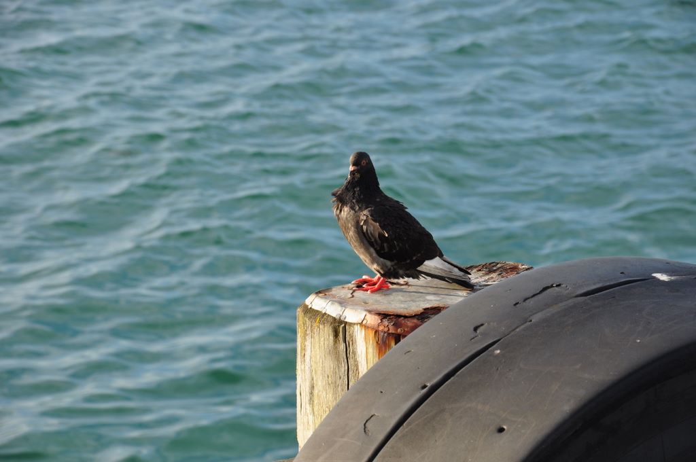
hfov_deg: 13.1
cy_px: 231
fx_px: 3041
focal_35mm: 158
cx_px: 348
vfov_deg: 8.7
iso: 200
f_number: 9
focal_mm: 105
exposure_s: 1/125
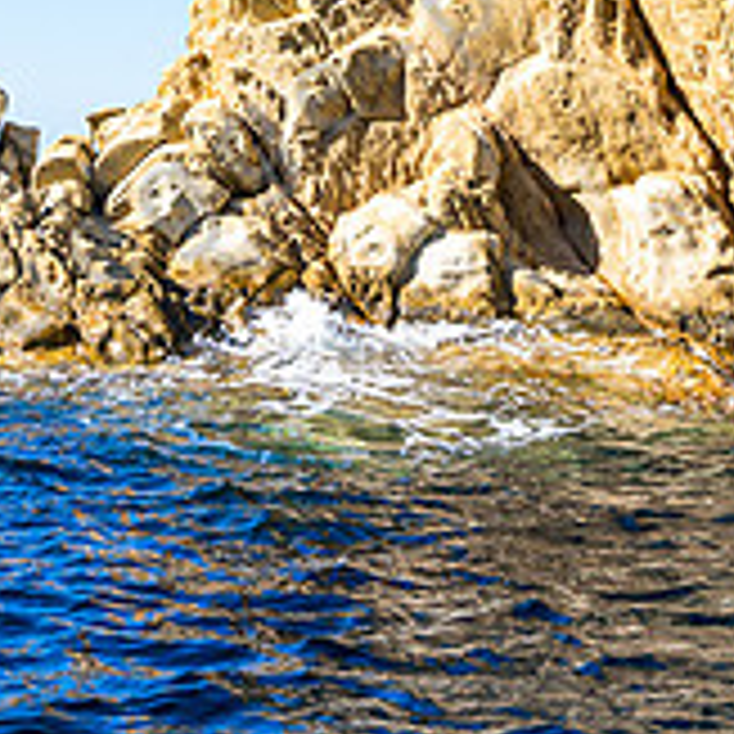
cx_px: 482
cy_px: -84
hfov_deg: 21.1
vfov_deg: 20.1
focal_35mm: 82
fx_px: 1967
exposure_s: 1/320
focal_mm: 27
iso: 160
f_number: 9
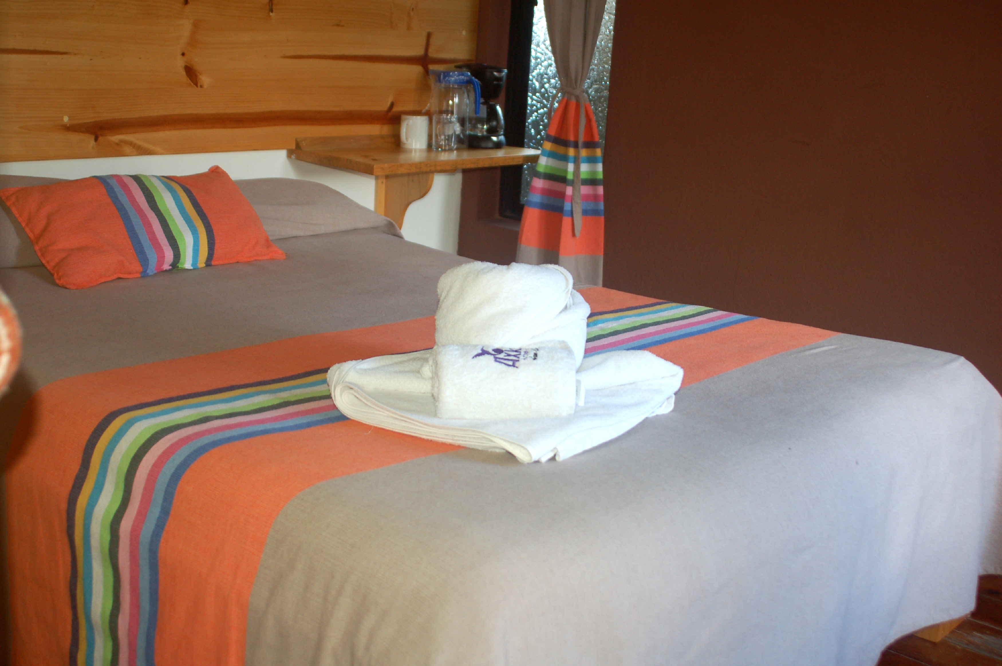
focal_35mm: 42
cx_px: 501
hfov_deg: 46.4
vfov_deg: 31.8
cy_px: 333
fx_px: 1168
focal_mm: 28
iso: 400
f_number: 3.5
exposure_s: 1/60
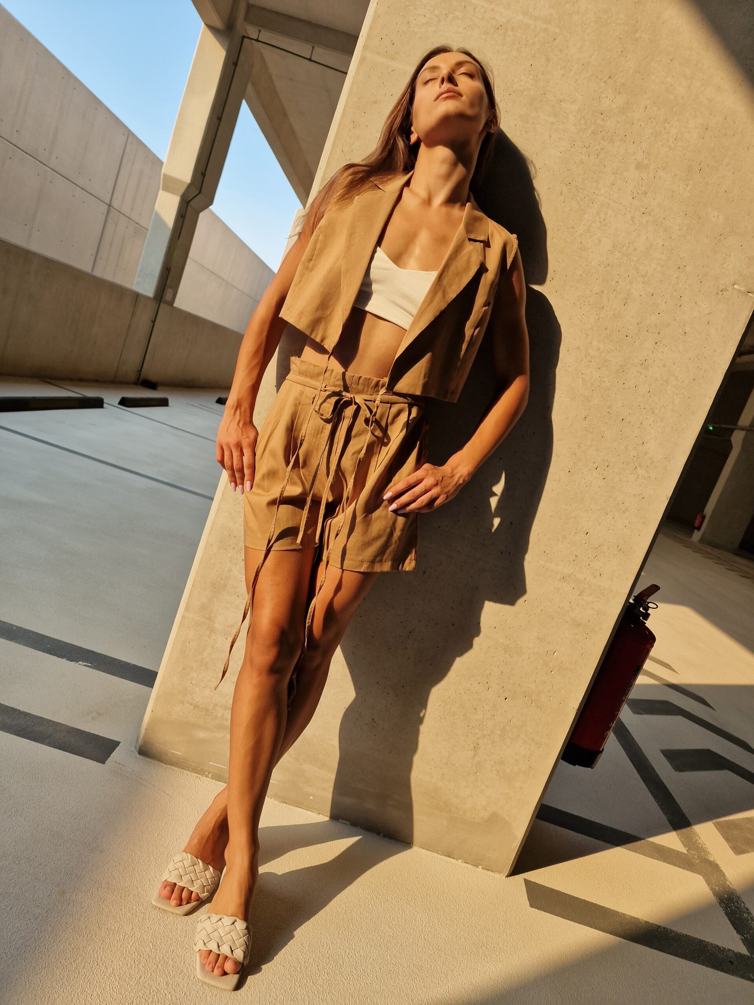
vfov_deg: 73.9
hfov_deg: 58.9
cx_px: 377
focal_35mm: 23
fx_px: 668
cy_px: 502
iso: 50
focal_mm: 6.4
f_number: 1.8
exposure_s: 1/396
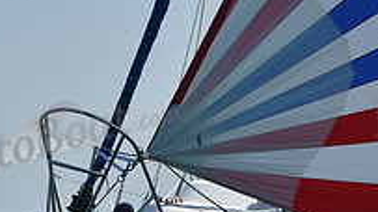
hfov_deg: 7.4
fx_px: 2936
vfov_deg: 4.1
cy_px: 211
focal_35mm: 293
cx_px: 277
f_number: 7.1
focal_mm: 98
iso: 250
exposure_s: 1/1600
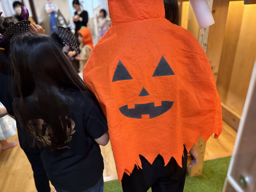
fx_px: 192
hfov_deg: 67.3
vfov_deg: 53.1
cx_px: 128
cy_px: 96
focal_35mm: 26
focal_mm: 5.96
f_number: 1.6
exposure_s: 1/60
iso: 400
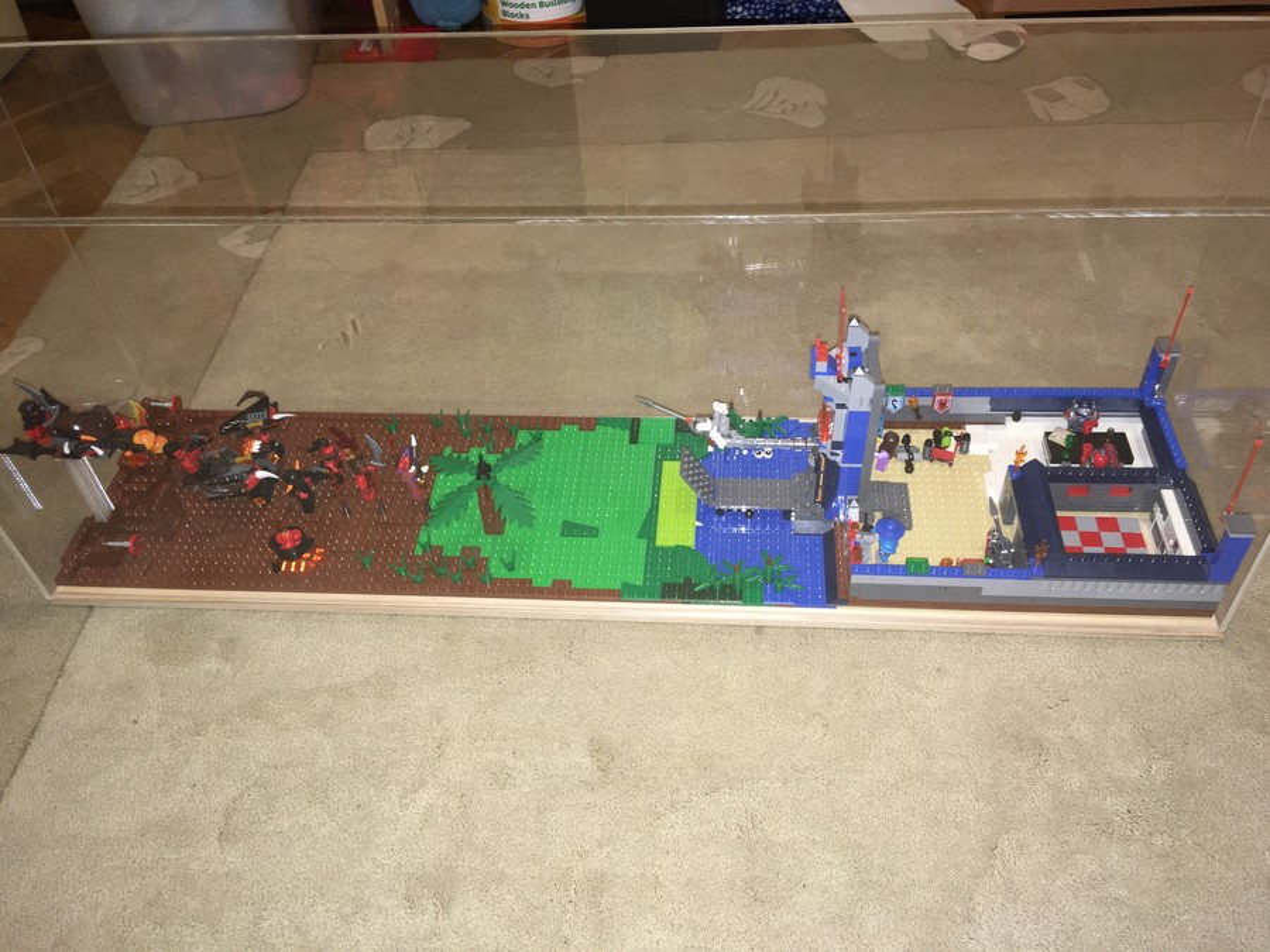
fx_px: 1064
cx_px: 635
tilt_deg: -46.4
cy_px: 476
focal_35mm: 29
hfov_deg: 61.7
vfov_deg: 48.2
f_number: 2.2
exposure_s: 1/17
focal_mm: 4.15
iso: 80
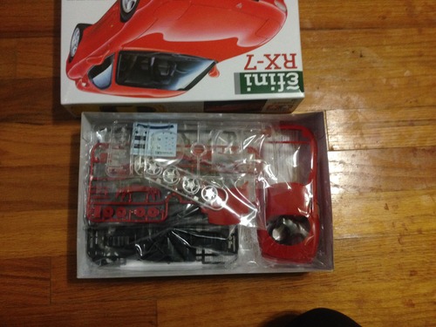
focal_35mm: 35
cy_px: 164
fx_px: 441
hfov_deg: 52.6
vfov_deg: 40.7
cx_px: 218
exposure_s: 1/20
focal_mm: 4.28
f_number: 2.4
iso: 250
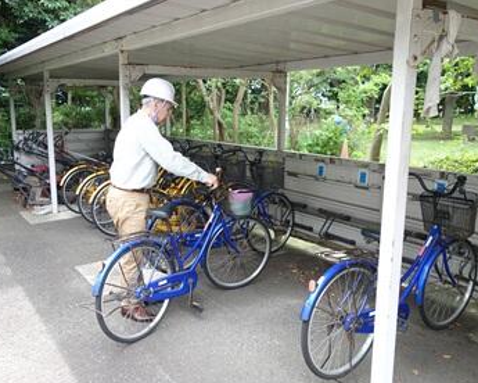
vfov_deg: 45.8
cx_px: 227
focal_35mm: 32
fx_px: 453
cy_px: 192
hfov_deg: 55.6
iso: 125
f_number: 2.5
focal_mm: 10.4
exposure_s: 1/100
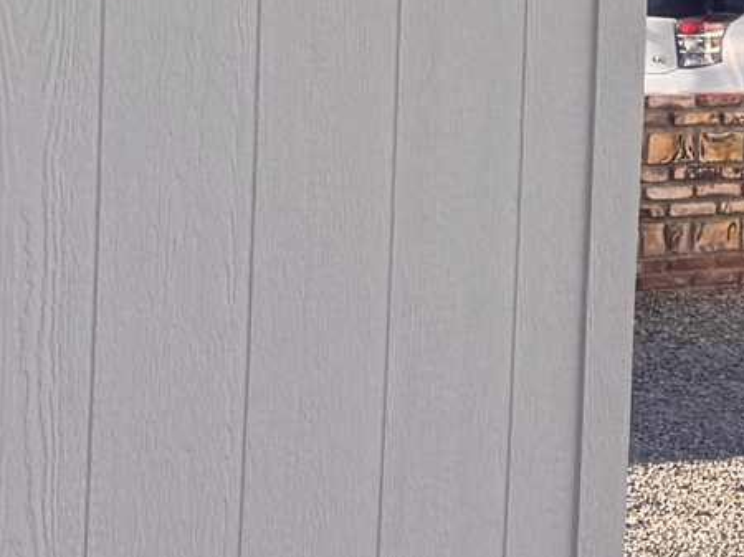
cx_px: 1177
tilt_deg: -5.6
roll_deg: -3.3
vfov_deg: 9.0
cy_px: 185
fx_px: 3523
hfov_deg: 11.5
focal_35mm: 164
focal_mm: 6.76
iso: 80
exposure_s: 1/3413
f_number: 1.78
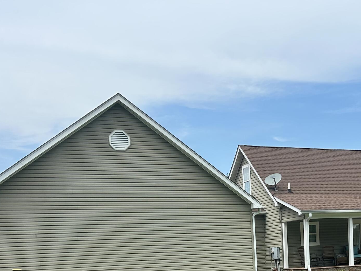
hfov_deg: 33.1
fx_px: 584
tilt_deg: -3.9
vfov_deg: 24.7
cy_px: 279
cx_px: 302
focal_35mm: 56
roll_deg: +2.7
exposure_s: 1/3356
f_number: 1.5
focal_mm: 5.7
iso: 50
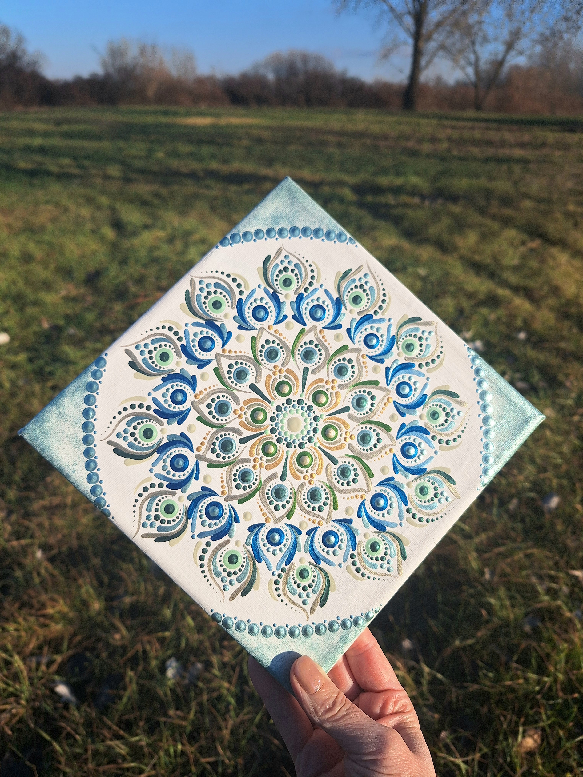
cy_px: 388
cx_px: 292
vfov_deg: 73.9
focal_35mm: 23
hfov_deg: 58.9
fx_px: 516
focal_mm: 5.54
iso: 40
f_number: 1.8
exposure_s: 1/3333
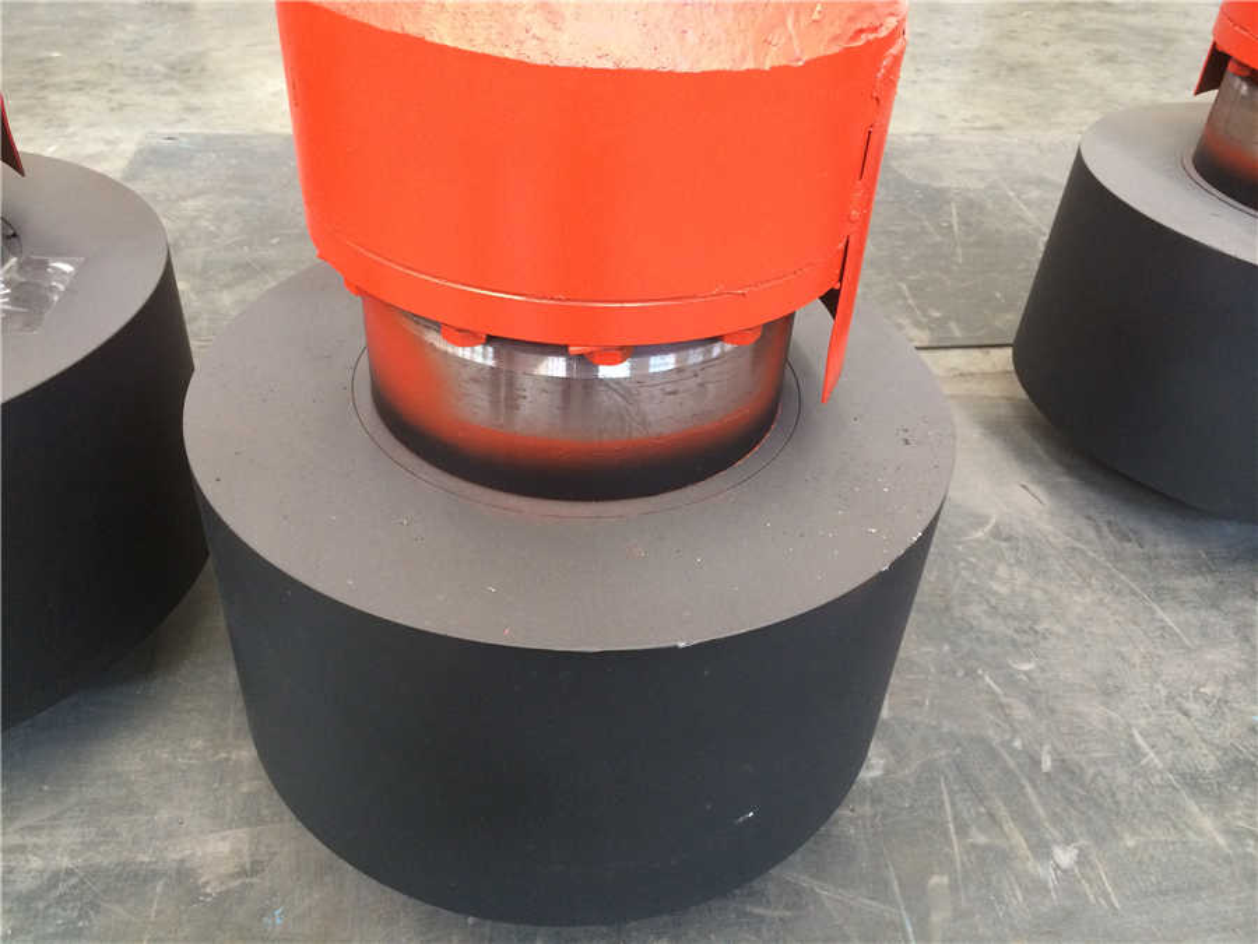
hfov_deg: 60.0
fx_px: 1090
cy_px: 472
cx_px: 629
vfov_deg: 46.8
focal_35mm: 30
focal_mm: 4.12
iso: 200
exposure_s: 1/30
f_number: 2.2
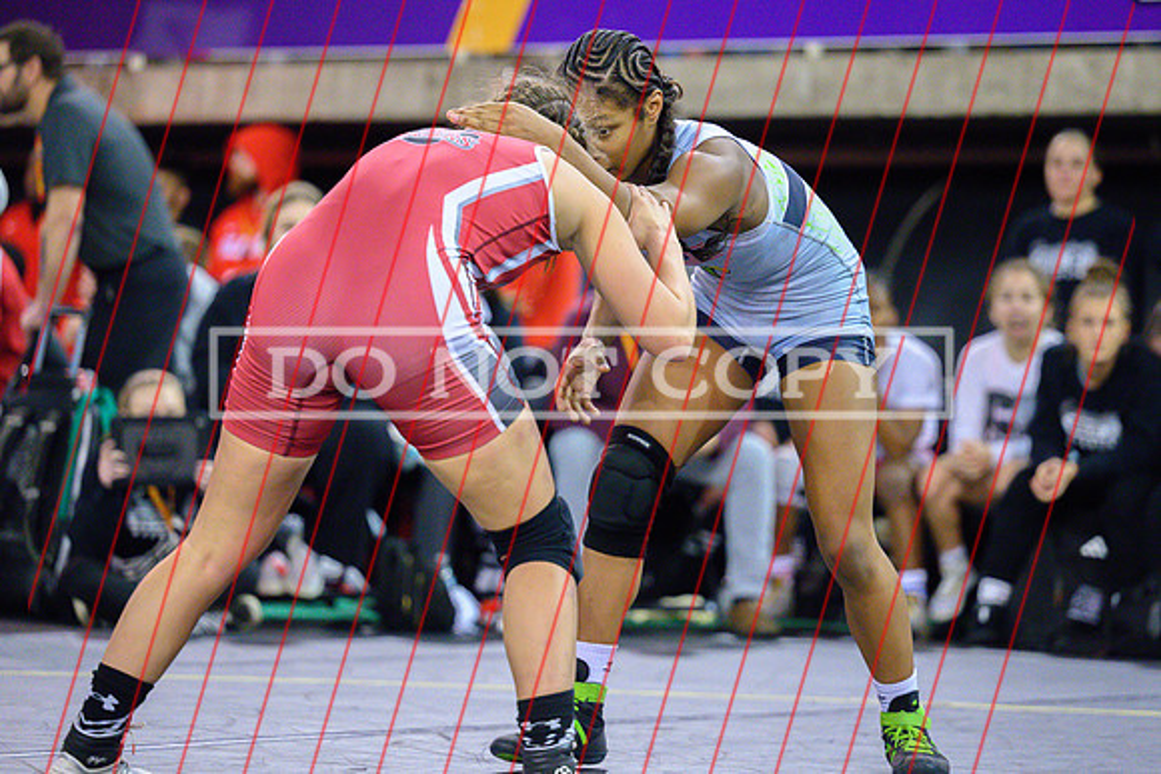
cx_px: 605
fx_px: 5093
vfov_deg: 8.7
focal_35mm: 158
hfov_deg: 13.0
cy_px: 332
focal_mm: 135
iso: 9000
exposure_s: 1/800
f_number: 2.8
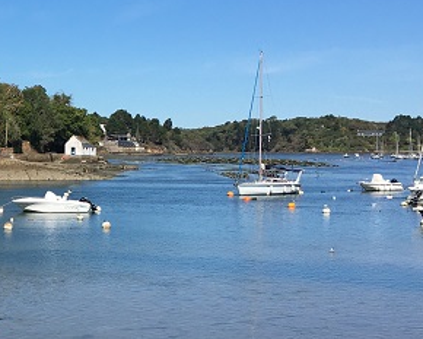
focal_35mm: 78
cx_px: -55
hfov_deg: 22.9
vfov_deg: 19.6
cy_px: 244
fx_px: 976
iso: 25
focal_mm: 4.15
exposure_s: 1/2079
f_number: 2.2
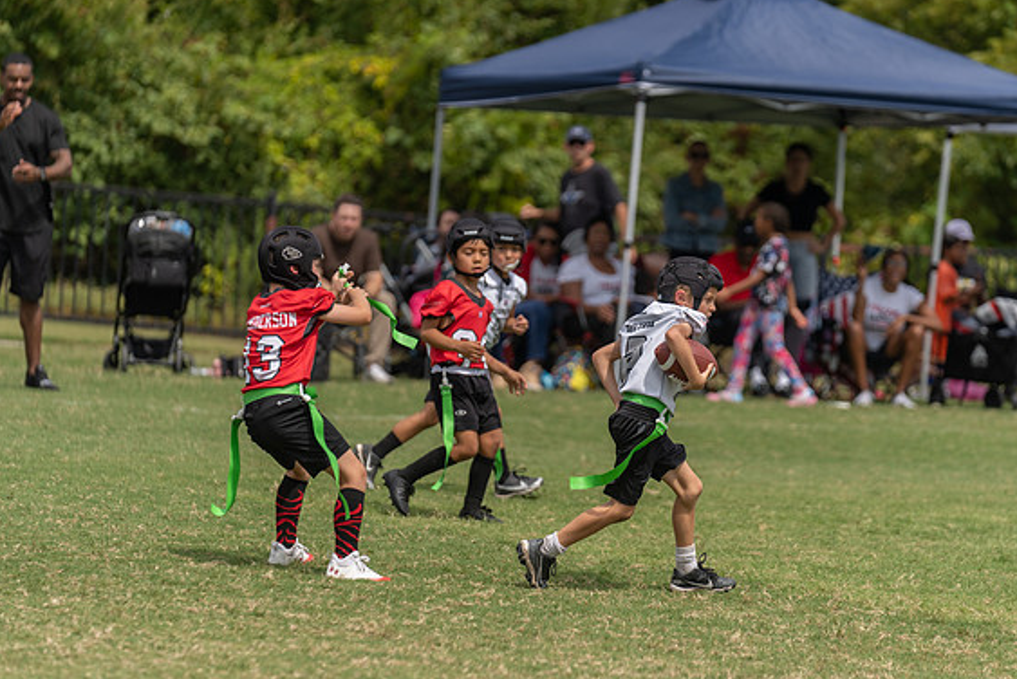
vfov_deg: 6.7
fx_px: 5822
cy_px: 339
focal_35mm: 206
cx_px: 518
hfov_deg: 10.0
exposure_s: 1/1600
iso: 100
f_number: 3.5
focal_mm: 200
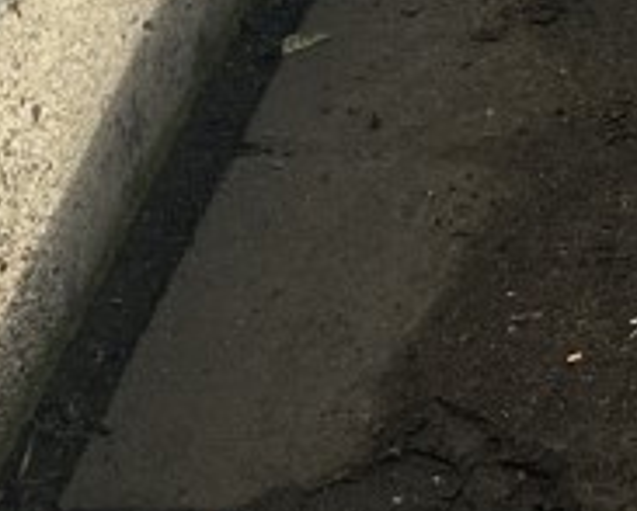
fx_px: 3474
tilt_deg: -34.1
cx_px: 1653
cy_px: -341
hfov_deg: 9.1
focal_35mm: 184
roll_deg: -0.8
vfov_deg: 8.2
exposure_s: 1/1988
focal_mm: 6.86
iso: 80
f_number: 1.78
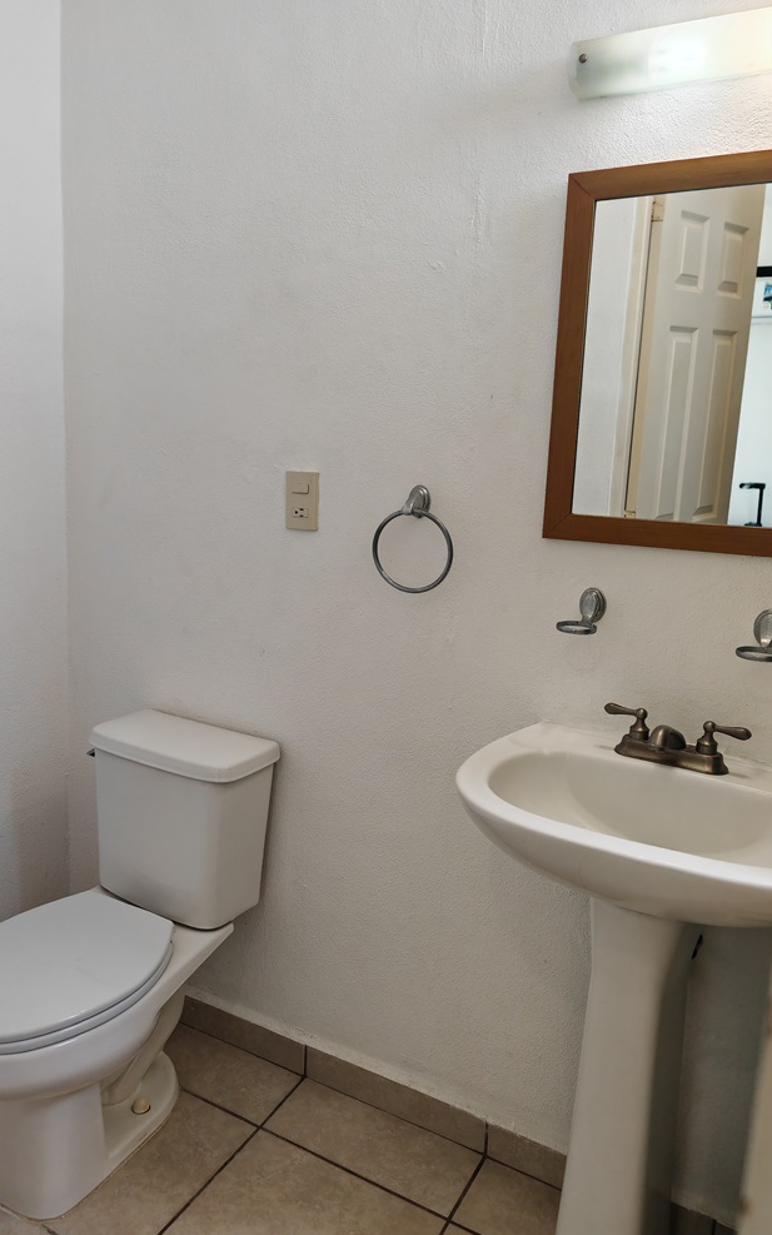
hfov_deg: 43.0
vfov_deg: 64.6
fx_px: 976
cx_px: 312
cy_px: 612
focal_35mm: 29
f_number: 1.6
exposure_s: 1/120
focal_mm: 7.62
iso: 64
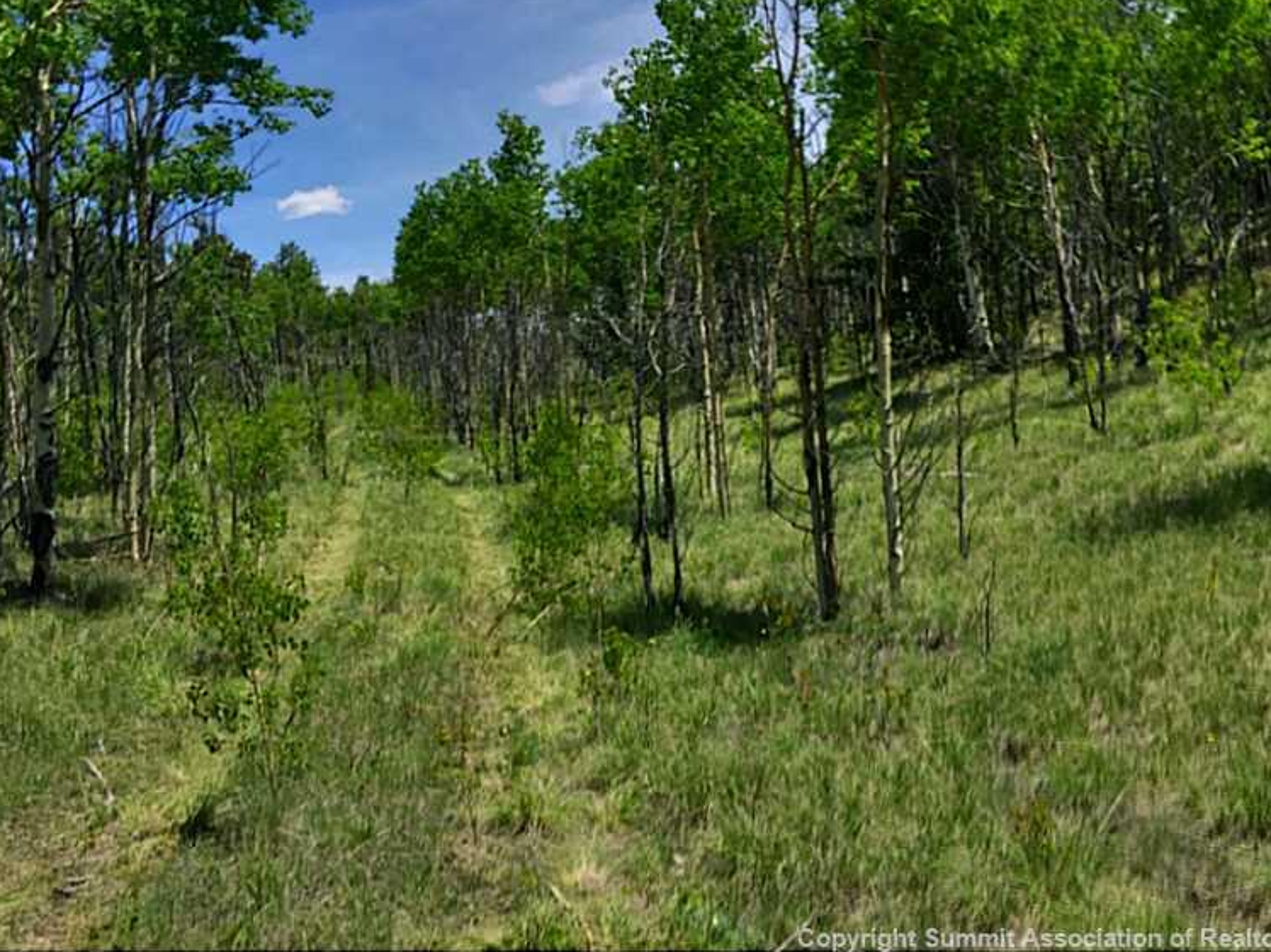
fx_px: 1138
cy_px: 445
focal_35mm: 31
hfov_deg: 58.4
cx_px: 647
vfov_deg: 45.4
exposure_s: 1/4405
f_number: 2.2
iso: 32
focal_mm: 4.15
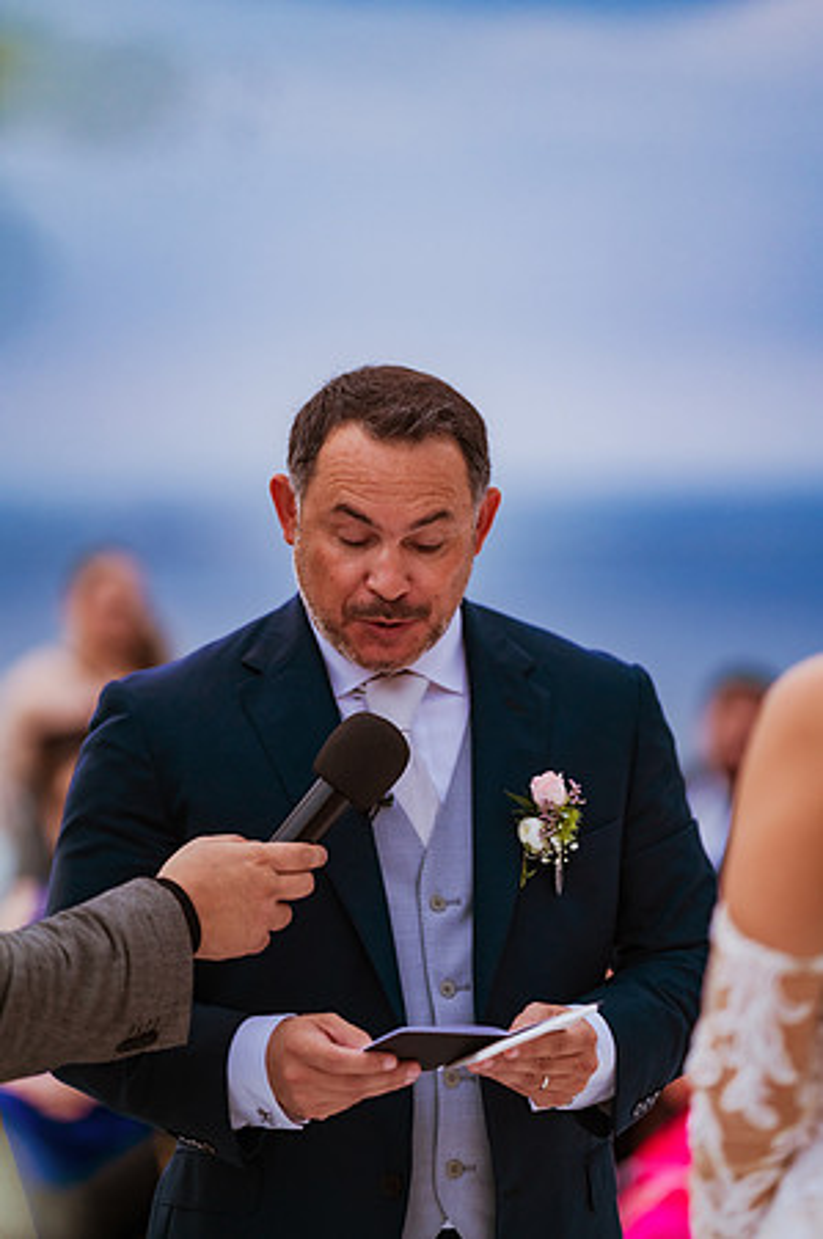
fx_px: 4640
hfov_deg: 10.1
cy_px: 620
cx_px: 412
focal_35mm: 135
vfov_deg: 15.2
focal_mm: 135
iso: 800
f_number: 1.8
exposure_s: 1/1250
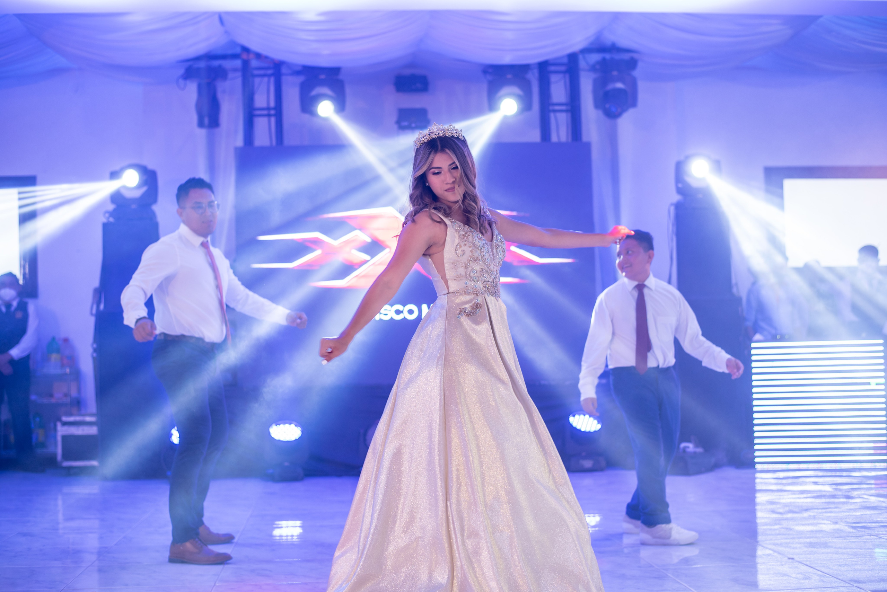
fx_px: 1232
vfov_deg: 27.0
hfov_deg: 39.6
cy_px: 296
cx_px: 444
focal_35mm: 50
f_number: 2.8
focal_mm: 50
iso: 640
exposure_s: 1/200
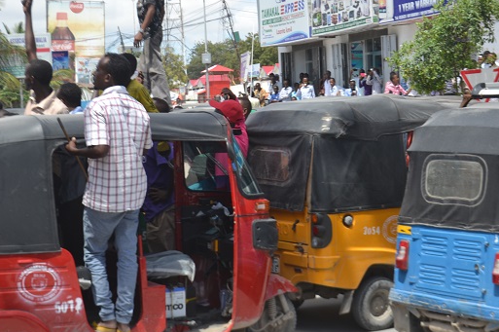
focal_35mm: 81
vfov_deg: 16.8
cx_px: 298
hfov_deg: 25.0
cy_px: 163
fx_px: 1122
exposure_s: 1/200
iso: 100
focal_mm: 40
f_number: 7.1
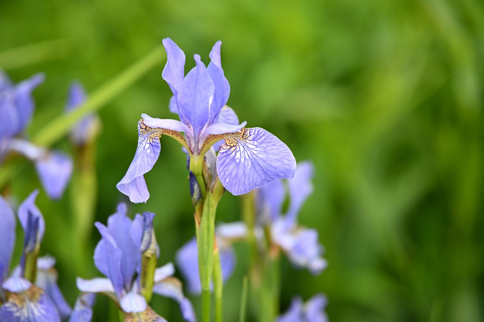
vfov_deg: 10.2
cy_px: 161
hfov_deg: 15.2
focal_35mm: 135
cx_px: 242
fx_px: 1815
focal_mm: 90
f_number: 2.2
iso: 200
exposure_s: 1/1000
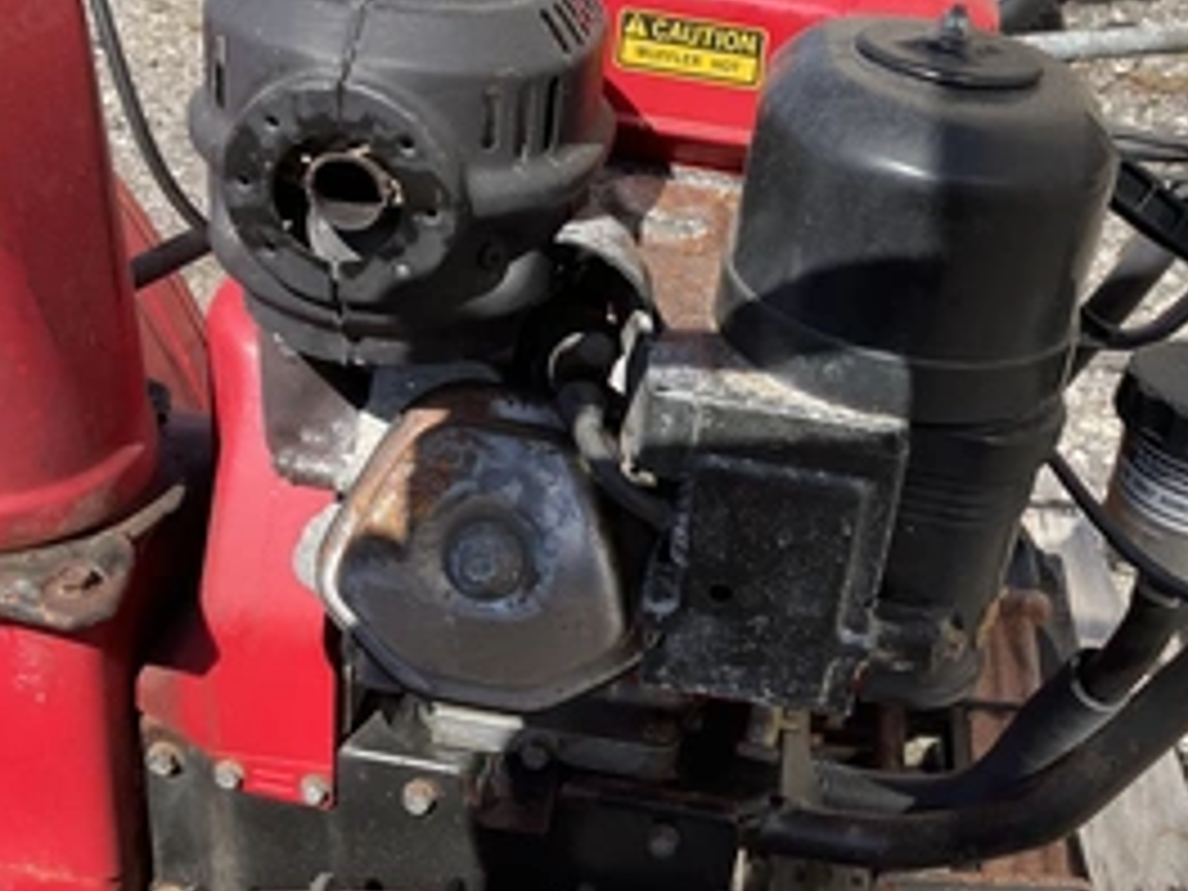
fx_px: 1510
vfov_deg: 32.9
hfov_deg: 42.8
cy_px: 423
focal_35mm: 44
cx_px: 693
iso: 25
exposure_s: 1/829
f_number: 1.8
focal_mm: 3
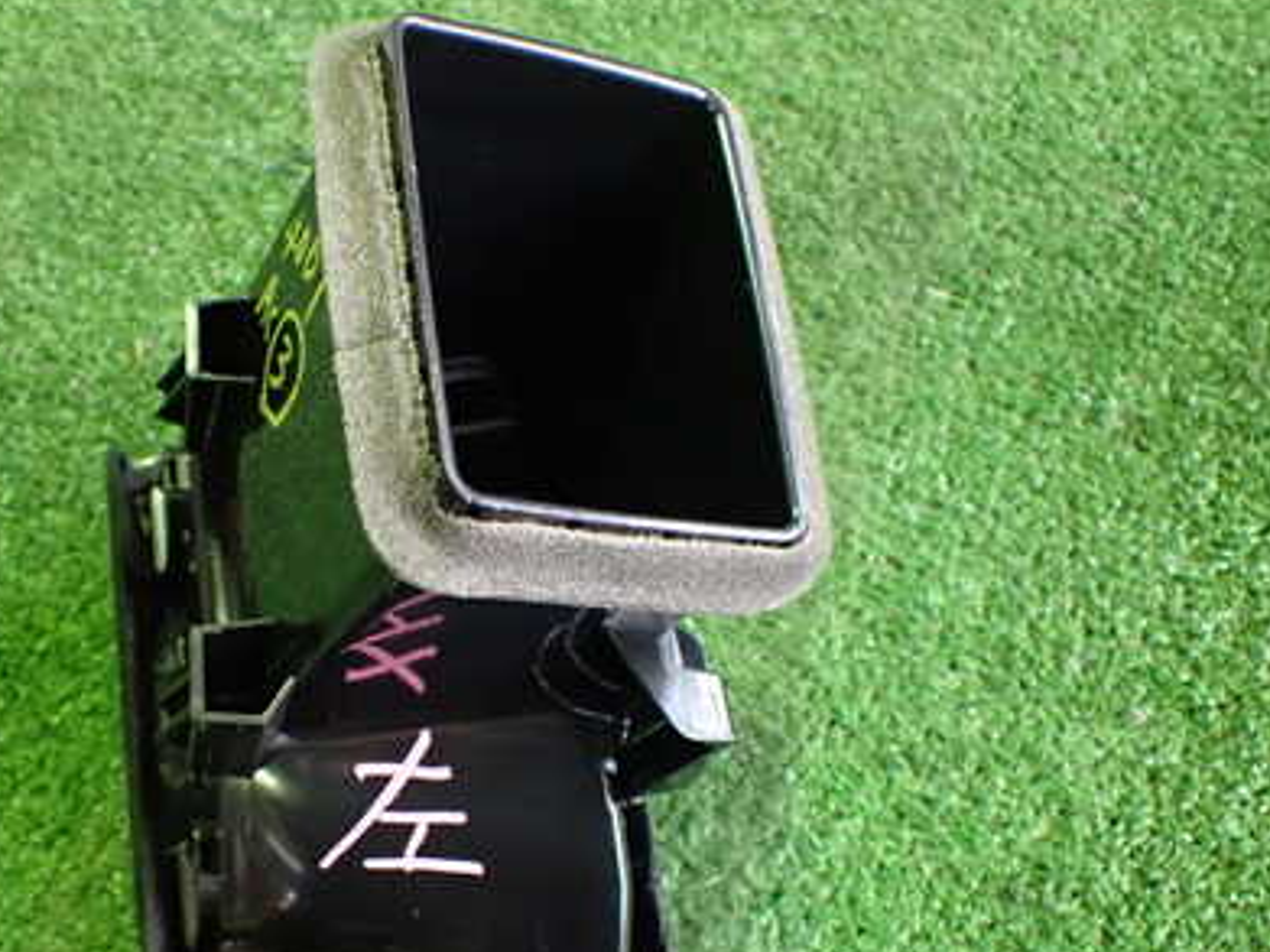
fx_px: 1687
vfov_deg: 31.3
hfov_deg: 40.6
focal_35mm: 46
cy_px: 637
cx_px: 406
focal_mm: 5.4
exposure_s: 1/50
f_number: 2.3
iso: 800
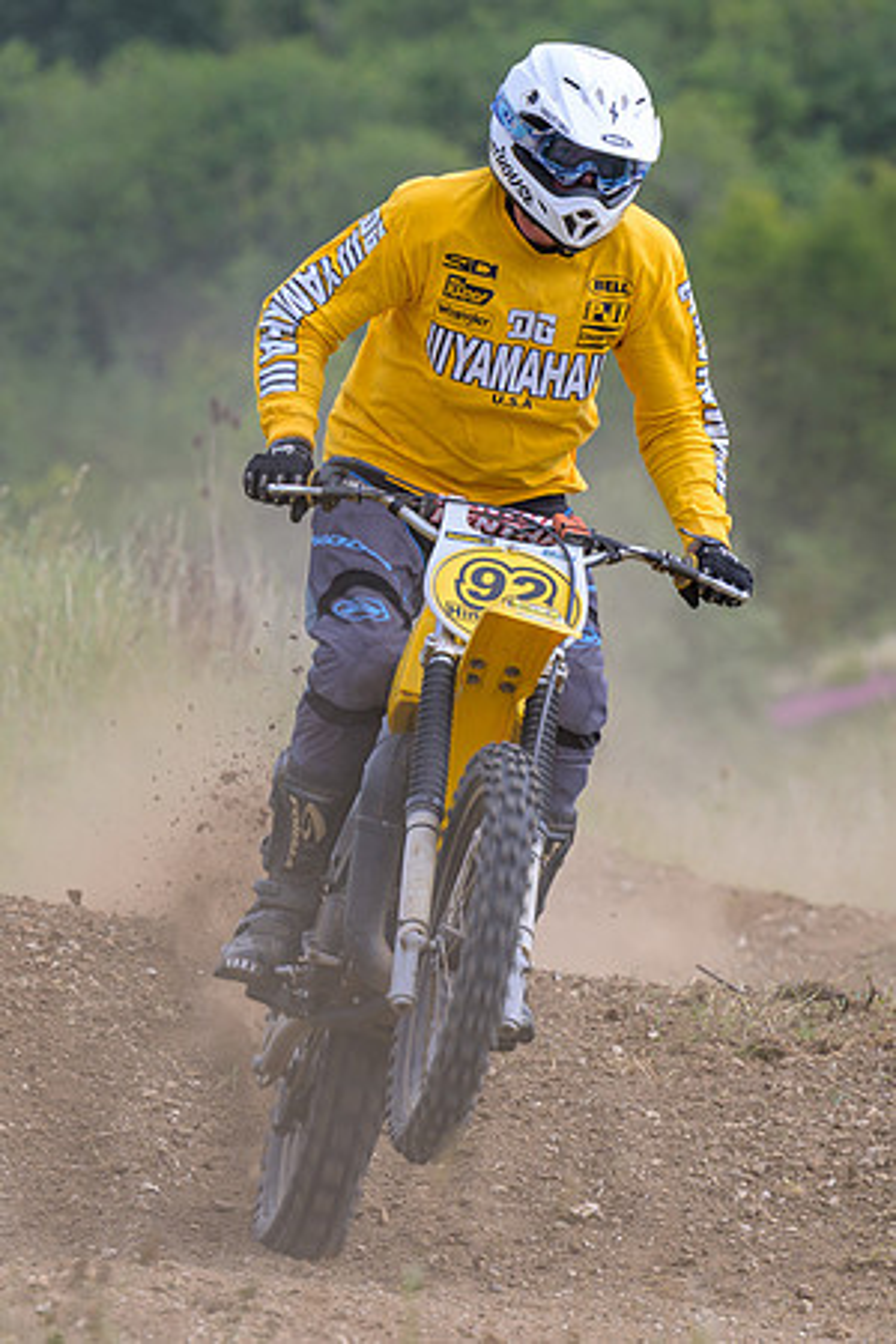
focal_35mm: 368
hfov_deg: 3.7
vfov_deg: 5.6
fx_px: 13724
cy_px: 723
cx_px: 473
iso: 64
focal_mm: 150
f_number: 4.5
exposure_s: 1/400
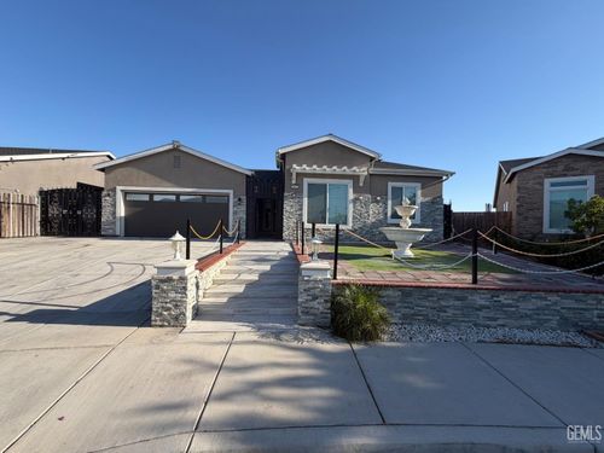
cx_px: 302
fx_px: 244
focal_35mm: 14
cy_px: 226
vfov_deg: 85.7
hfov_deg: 102.1
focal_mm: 2.22
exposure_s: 1/770
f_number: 2.2
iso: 32
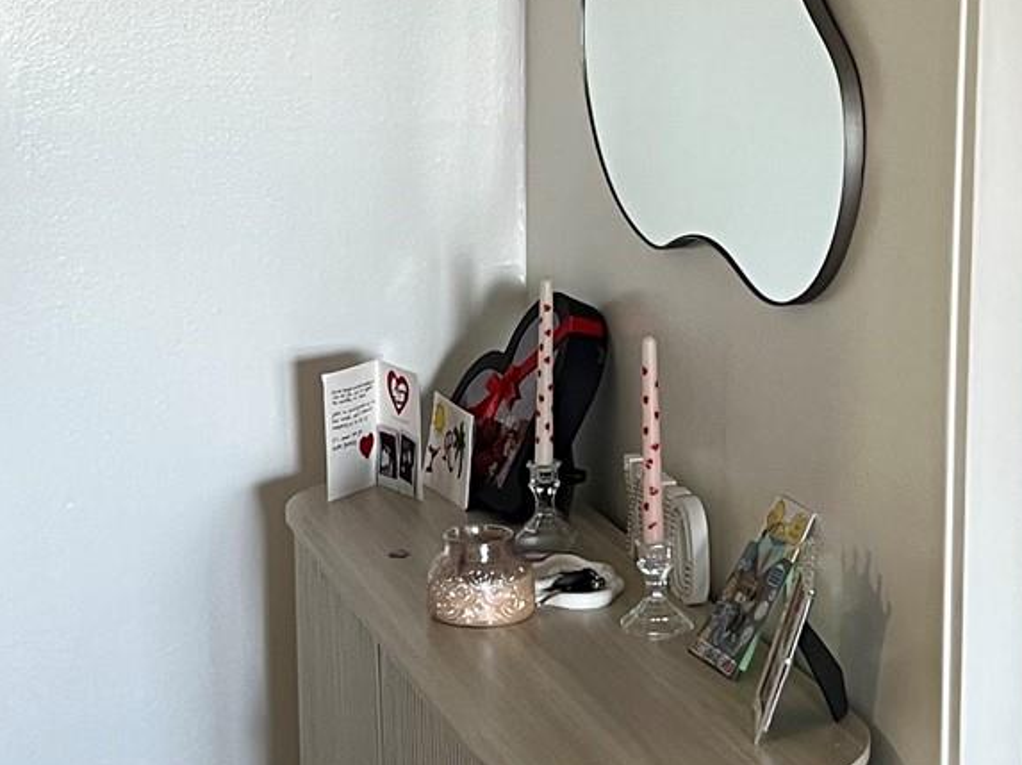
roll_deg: +0.5
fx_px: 2744
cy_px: 330
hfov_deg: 21.1
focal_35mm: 93
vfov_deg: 15.9
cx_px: 412
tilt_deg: -10.0
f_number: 1.5
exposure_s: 1/60
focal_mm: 5.7
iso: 125
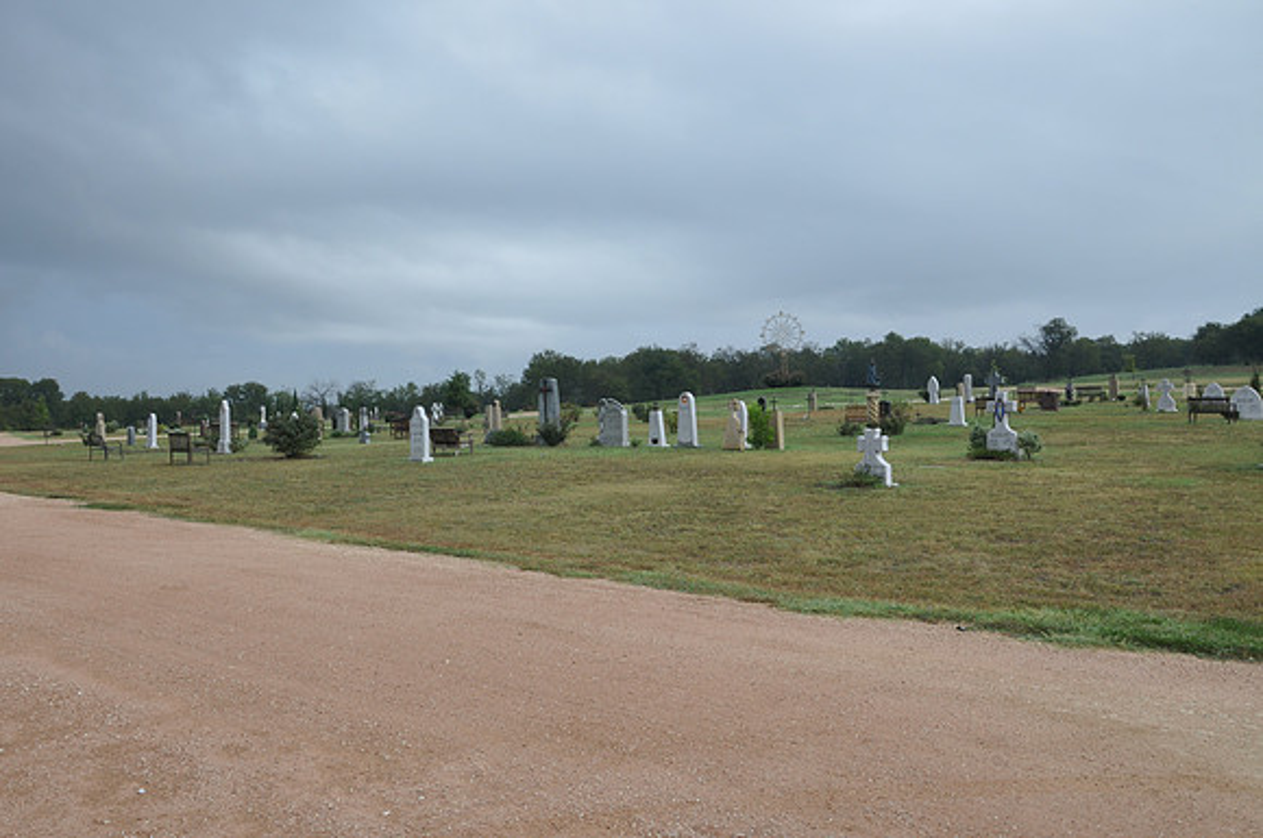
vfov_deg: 41.6
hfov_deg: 59.6
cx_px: 632
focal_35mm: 32
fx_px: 1104
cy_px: 419
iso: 200
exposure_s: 1/100
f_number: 10
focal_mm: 21
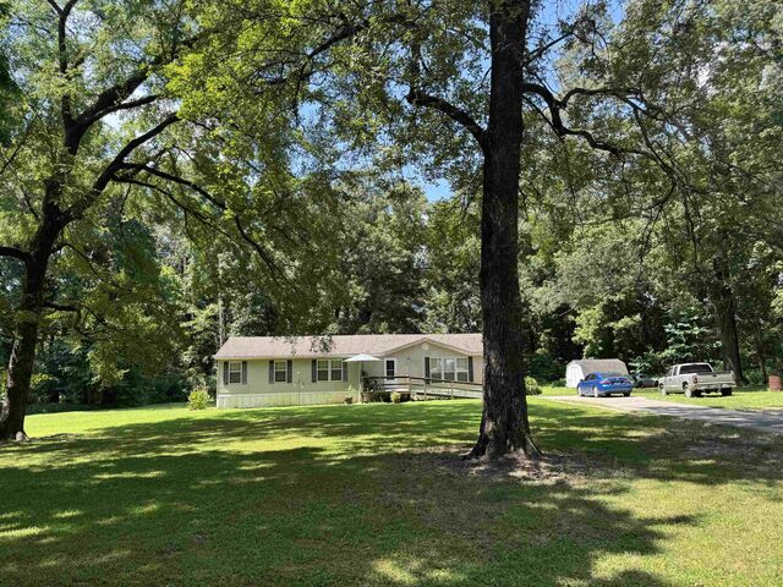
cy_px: 294
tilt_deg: +6.9
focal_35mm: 24
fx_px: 543
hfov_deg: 71.6
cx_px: 392
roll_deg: +1.2
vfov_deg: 56.8
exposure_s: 1/792
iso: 80
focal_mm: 6.76
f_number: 1.78
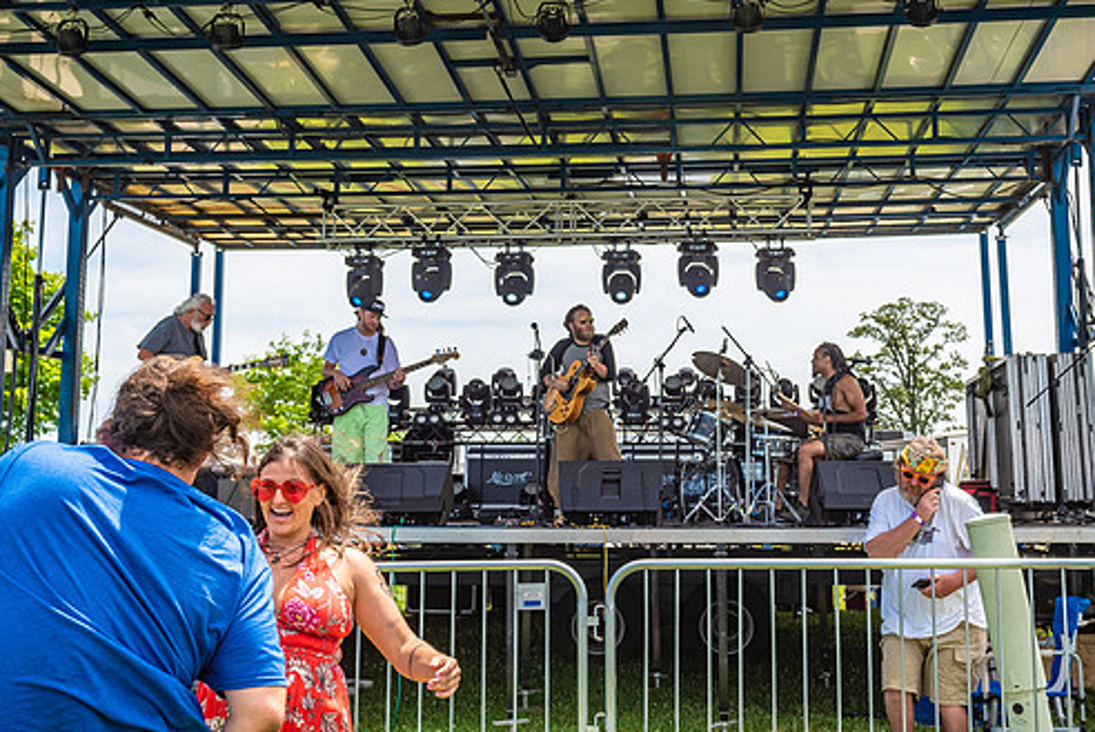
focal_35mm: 44
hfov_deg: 44.3
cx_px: 645
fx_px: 1339
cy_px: 307
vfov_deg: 30.5
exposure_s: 1/400
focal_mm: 32
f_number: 5.6
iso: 100
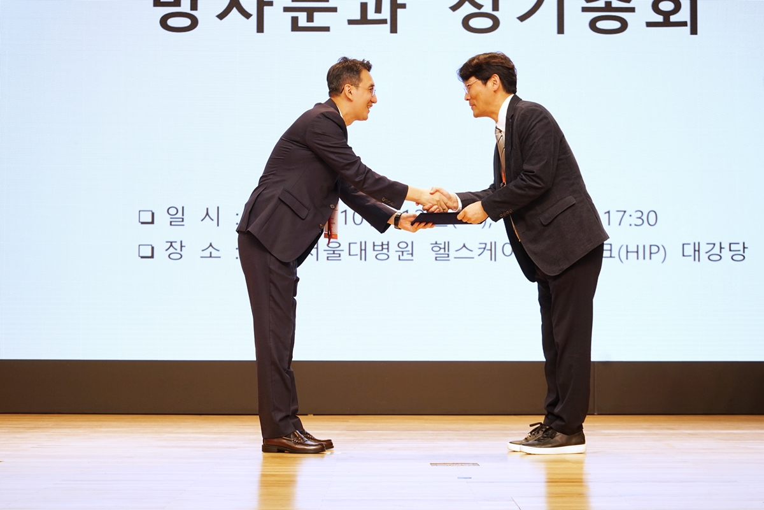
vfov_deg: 19.5
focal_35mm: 70
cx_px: 382
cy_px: 255
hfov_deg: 28.8
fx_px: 1485
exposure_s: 1/60
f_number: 5.6
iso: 320
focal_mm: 70
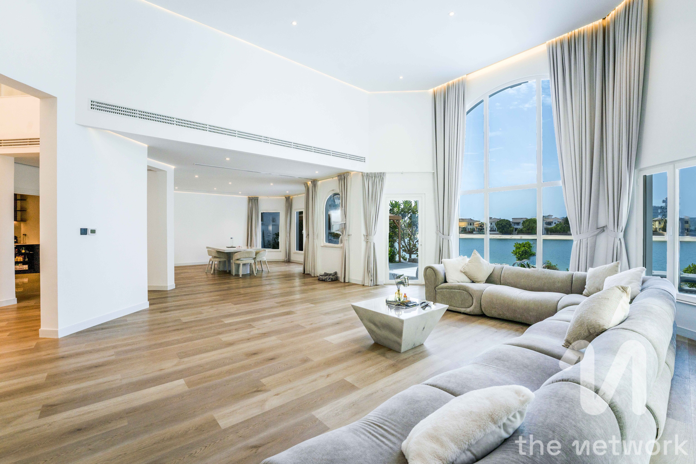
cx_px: 348
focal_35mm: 14
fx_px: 271
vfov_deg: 81.2
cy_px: 232
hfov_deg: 104.3
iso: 160
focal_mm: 14
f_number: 9
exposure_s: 1/125
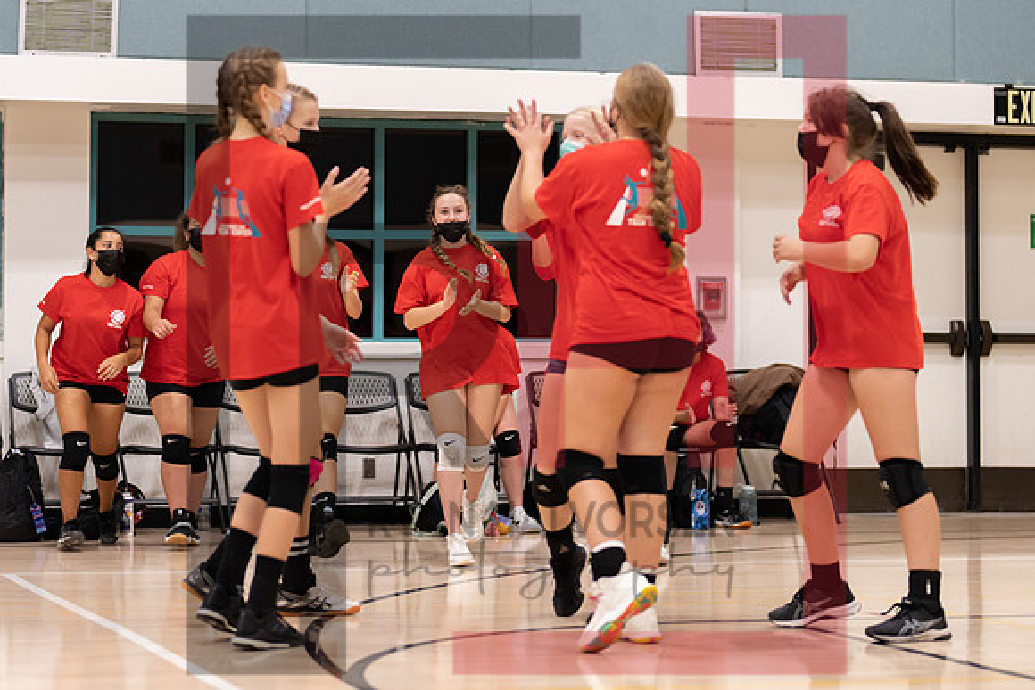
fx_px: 2911
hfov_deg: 20.1
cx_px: 317
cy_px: 218
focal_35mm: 101
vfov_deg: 13.5
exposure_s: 1/1600
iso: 800
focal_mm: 50
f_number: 1.2
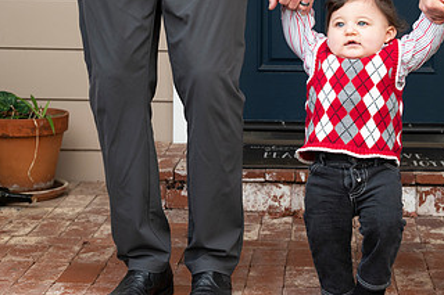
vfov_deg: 13.9
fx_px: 1208
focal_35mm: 98
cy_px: 88
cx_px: 344
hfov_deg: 20.6
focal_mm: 54
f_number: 5.6
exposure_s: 1/100
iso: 400
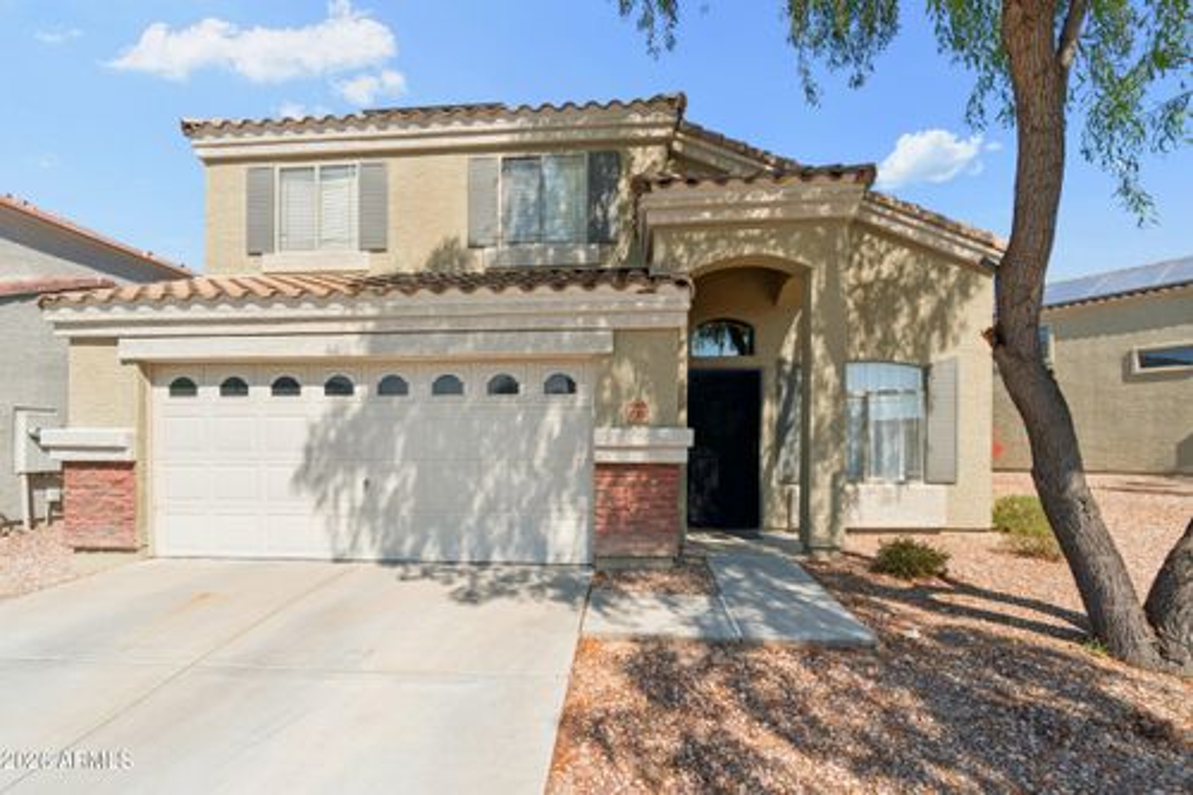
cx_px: 596
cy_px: 398
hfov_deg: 100.4
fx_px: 497
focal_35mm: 15
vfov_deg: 77.3
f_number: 9.5
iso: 100
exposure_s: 1/250
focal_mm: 10
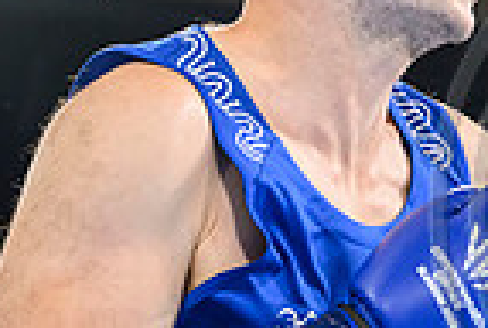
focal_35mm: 230
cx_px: 872
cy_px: 154
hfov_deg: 8.6
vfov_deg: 6.0
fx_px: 3124
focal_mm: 52
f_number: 3.2
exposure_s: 1/1600
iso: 2000
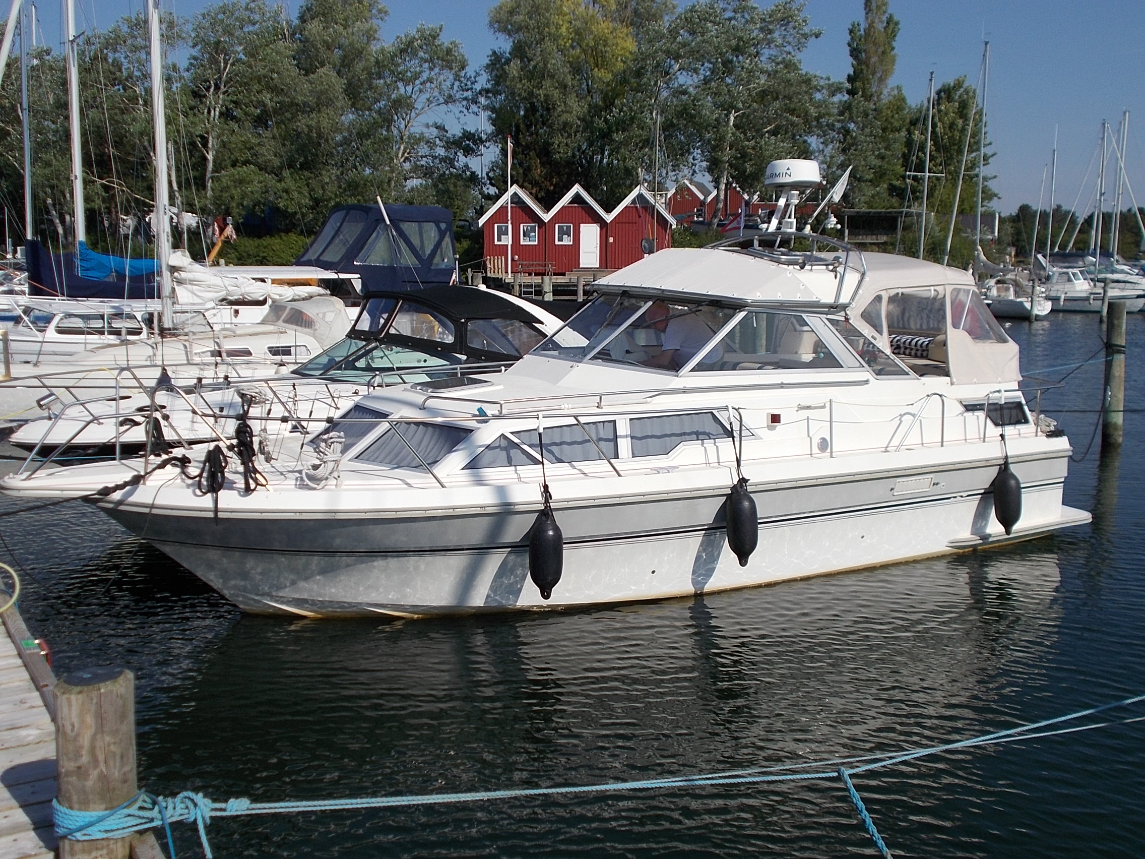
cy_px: 430
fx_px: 1290
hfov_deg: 47.9
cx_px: 572
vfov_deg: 36.8
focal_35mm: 39
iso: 80
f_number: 9.8
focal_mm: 6.9
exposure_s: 1/250
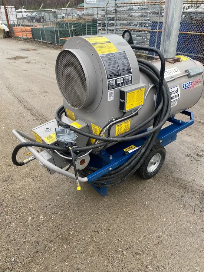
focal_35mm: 26
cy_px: 136
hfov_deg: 53.1
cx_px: 102
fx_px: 204
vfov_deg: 67.3
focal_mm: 4.25
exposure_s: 1/184
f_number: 1.8
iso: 32
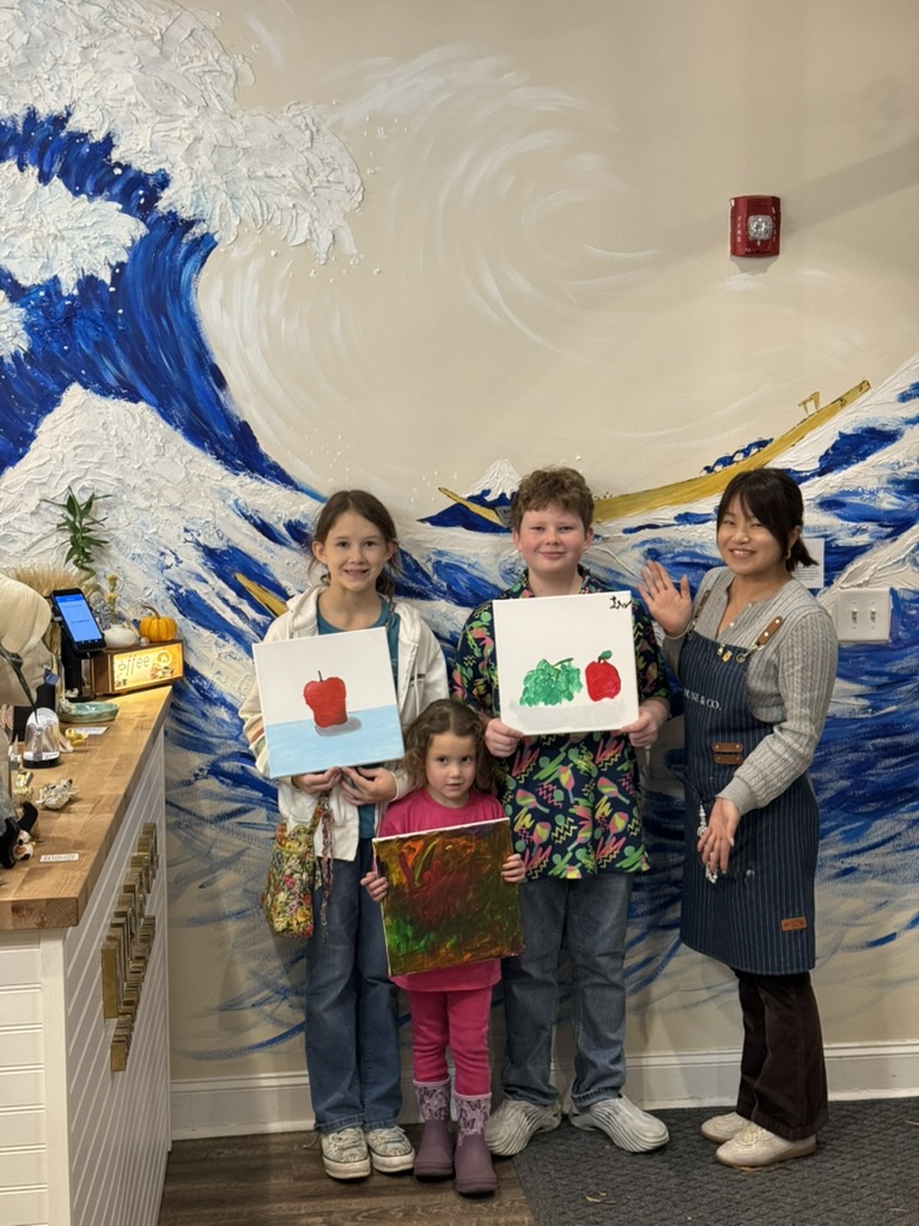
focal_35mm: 48
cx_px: 460
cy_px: 613
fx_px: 1699
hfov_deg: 30.3
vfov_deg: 39.7
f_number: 1.78
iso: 200
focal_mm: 6.76
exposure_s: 1/60
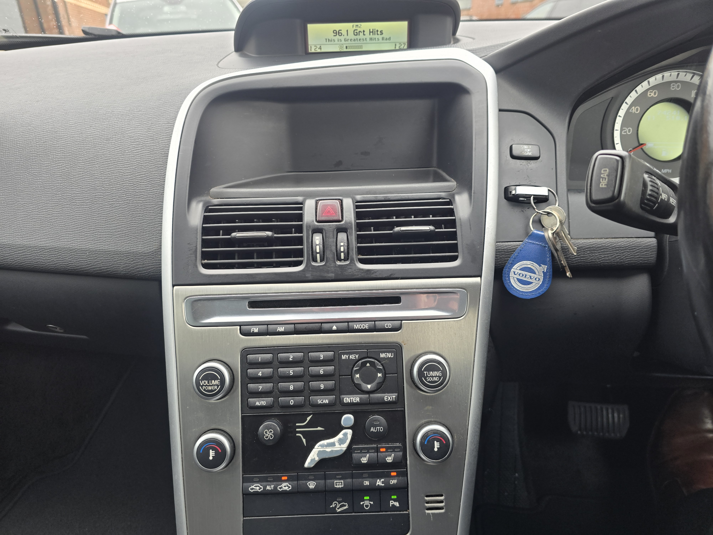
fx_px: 474
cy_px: 268
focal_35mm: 23
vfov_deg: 58.9
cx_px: 356
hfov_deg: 73.9
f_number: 1.7
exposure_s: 1/180
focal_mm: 6.3
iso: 80
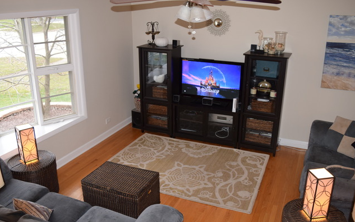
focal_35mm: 34
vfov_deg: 37.3
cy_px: 114
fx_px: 329
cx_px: 178
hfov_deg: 56.7
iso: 800
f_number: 4.5
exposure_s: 1/80
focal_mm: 22
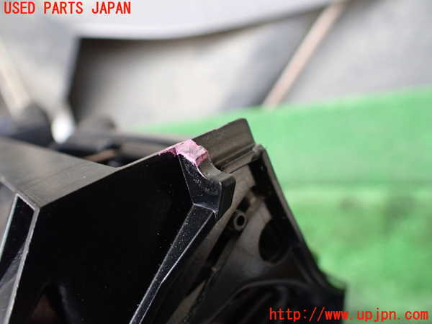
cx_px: 216
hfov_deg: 60.0
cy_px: 162
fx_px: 374
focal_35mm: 30
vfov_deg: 46.8
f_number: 2.3
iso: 400
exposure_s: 1/125
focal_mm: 5.4
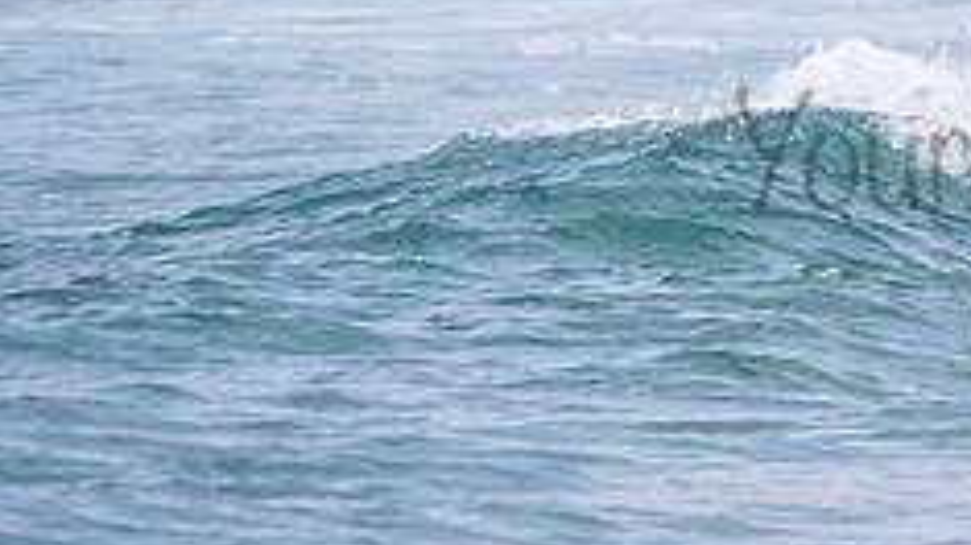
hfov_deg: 1.7
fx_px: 33305
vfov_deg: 0.9
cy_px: 114
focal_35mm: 1294
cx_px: 1161
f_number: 5.6
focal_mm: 500
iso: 450
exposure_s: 1/1250
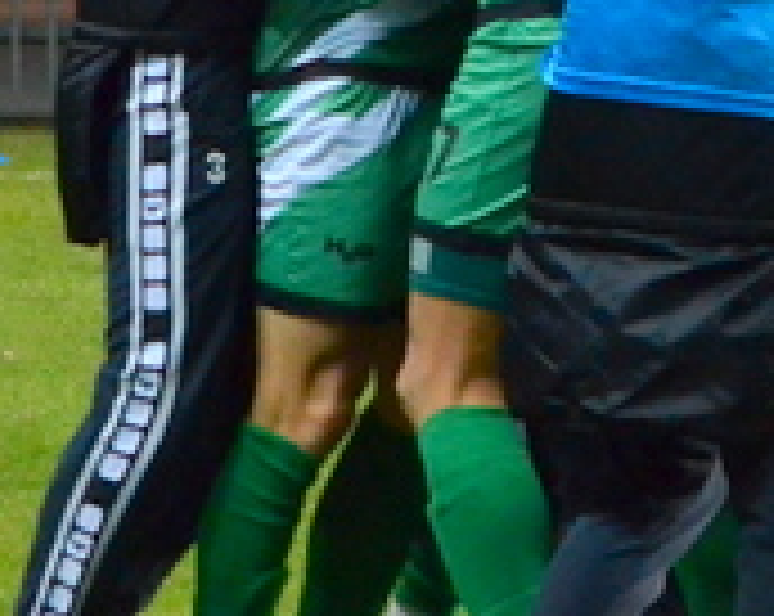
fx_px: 10474
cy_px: -49
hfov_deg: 4.2
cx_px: 1008
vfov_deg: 3.4
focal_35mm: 458
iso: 4000
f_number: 5.6
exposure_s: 1/400
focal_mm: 70
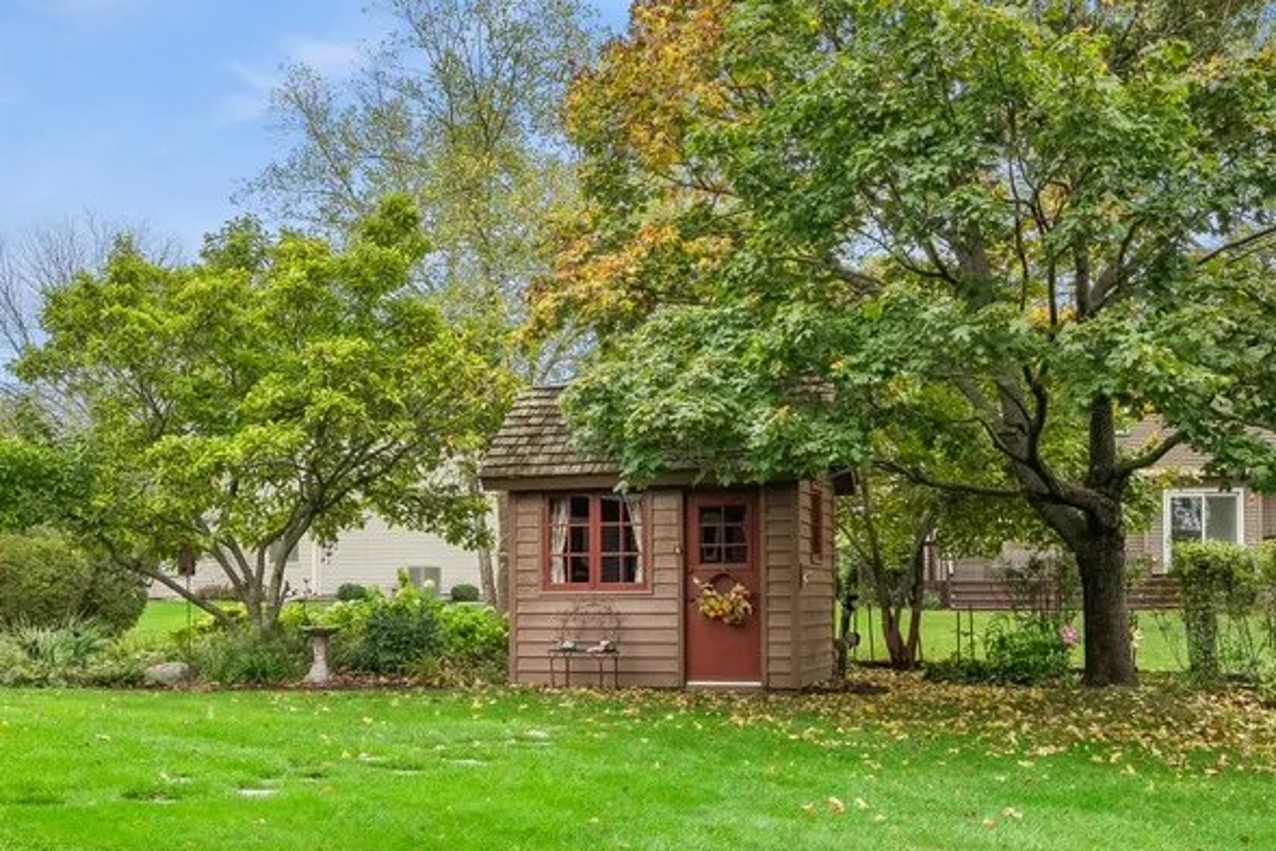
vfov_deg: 30.2
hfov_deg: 44.4
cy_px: 585
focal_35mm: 44
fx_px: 1560
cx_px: 552
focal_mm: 16
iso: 250
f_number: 8
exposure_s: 1/100
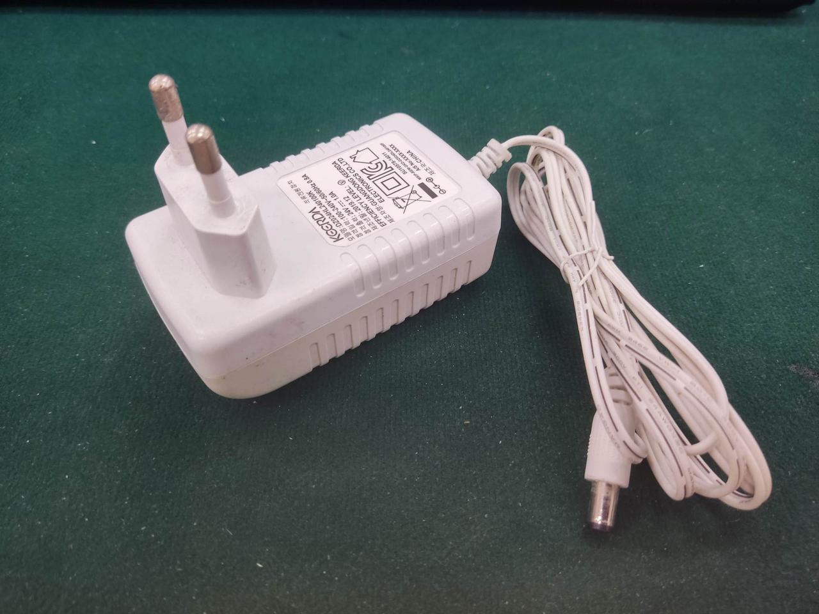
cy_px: 307
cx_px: 410
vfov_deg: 54.9
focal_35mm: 25
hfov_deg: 69.4
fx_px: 591
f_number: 1.79
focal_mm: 4.71
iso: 148
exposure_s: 1/60
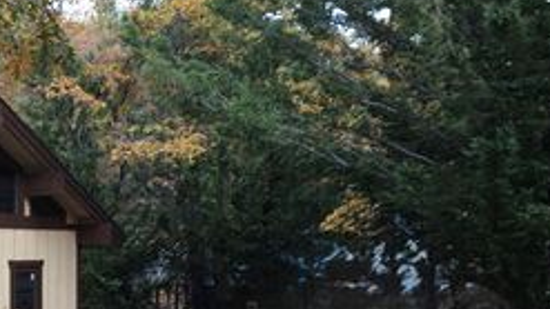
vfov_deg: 18.5
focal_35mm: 64
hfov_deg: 31.0
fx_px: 933
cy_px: 281
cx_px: 36
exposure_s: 1/60
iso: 25
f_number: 2.2
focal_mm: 4.15
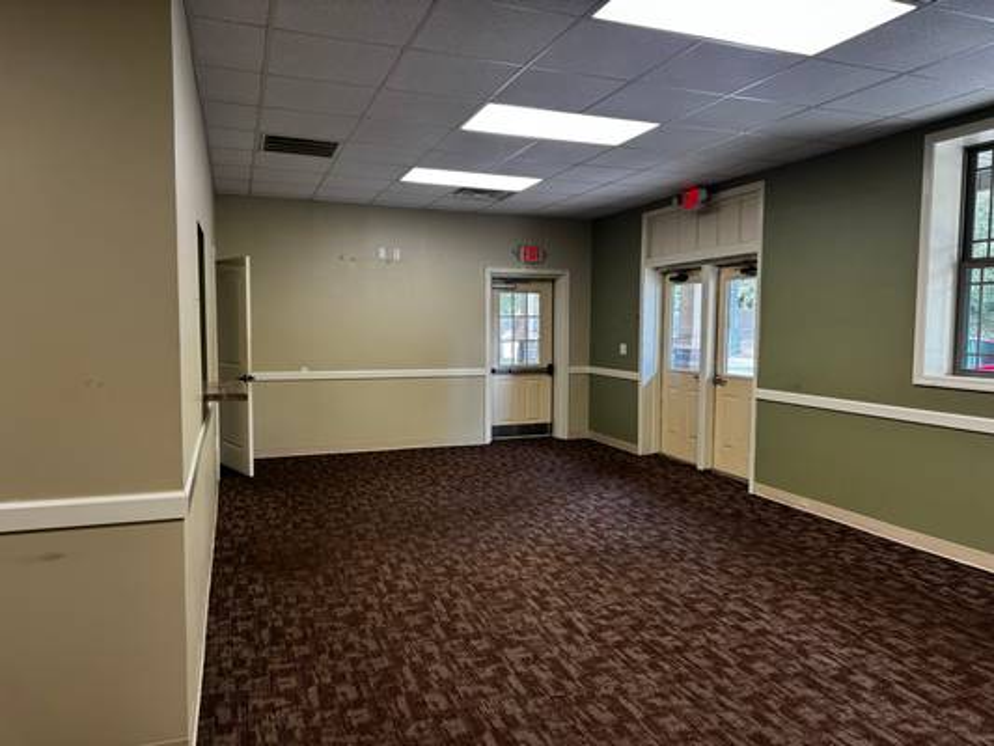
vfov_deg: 56.8
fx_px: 689
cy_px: 373
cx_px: 497
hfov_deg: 71.6
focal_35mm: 24
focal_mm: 6.76
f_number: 1.78
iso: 125
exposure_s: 1/120
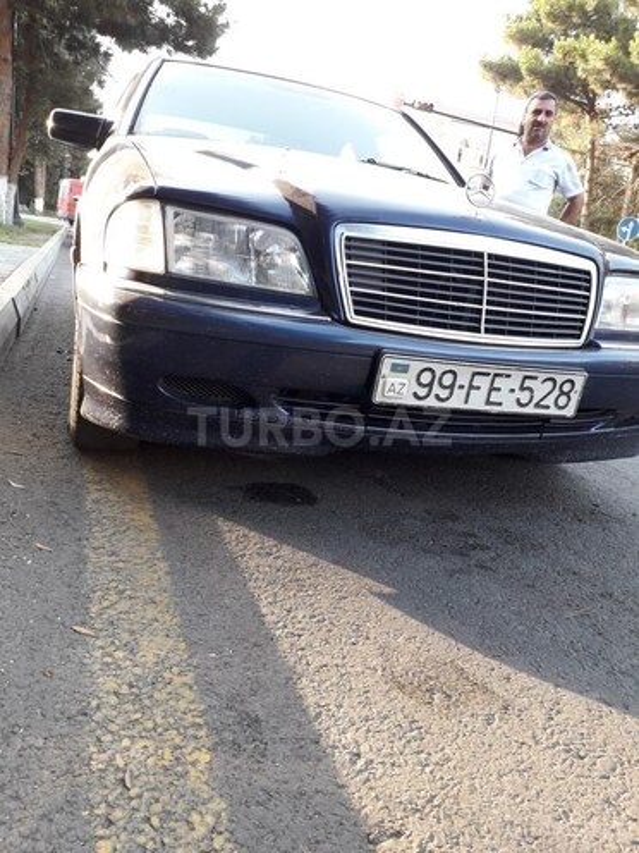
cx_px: 320
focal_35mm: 27
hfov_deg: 51.4
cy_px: 426
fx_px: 665
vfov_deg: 65.3
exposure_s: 1/50
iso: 50
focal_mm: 3.6
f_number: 1.9
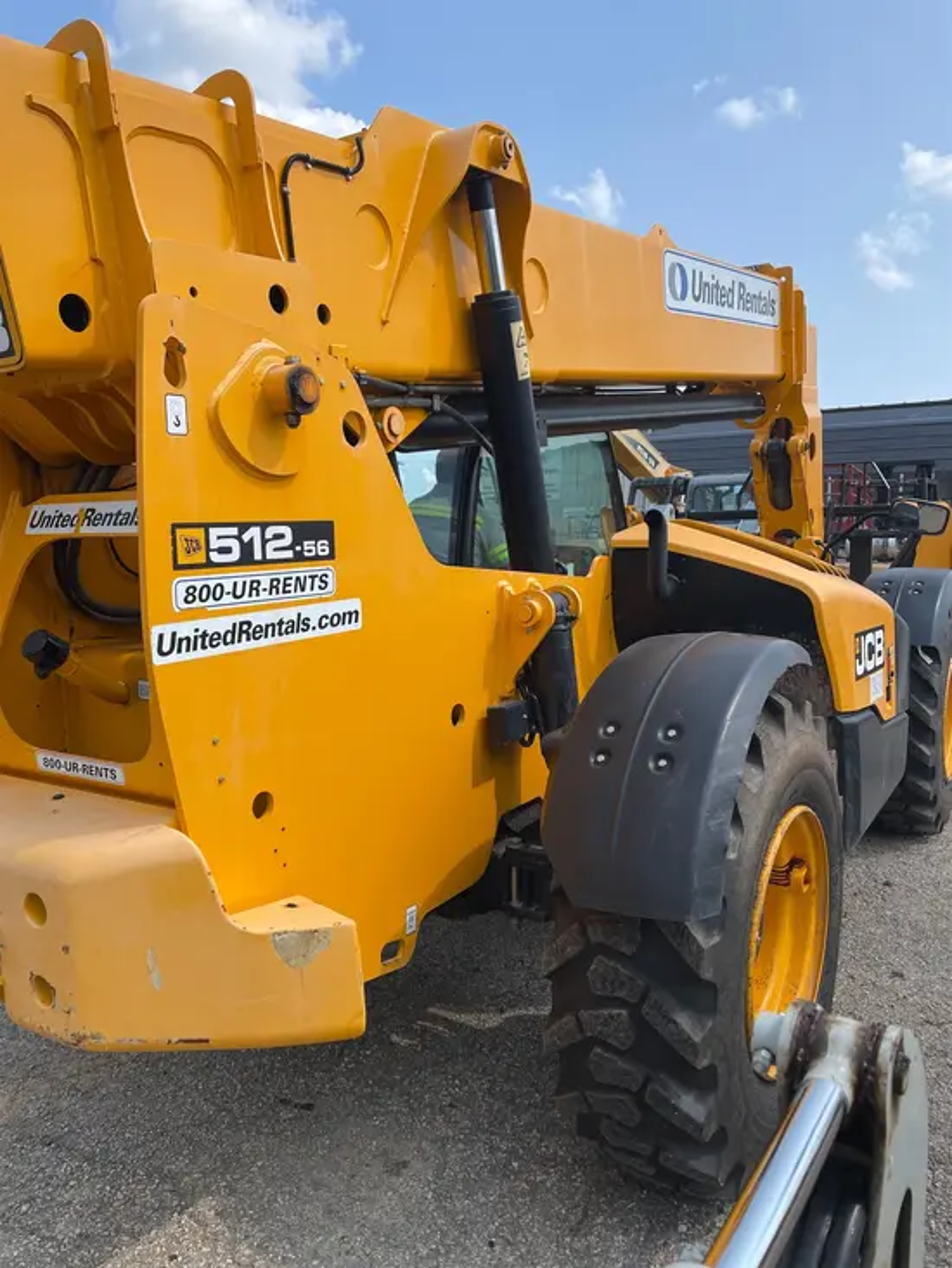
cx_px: 476
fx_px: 953
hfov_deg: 53.1
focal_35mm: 26
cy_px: 634
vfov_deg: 67.3
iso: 32
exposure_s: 1/2681
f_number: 1.6
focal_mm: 4.2
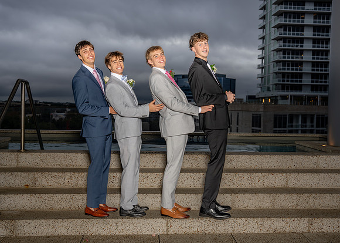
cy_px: 118
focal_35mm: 39
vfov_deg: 35.7
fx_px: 376
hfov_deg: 48.6
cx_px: 179
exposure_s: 1/400
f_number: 3.5
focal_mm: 34
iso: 100
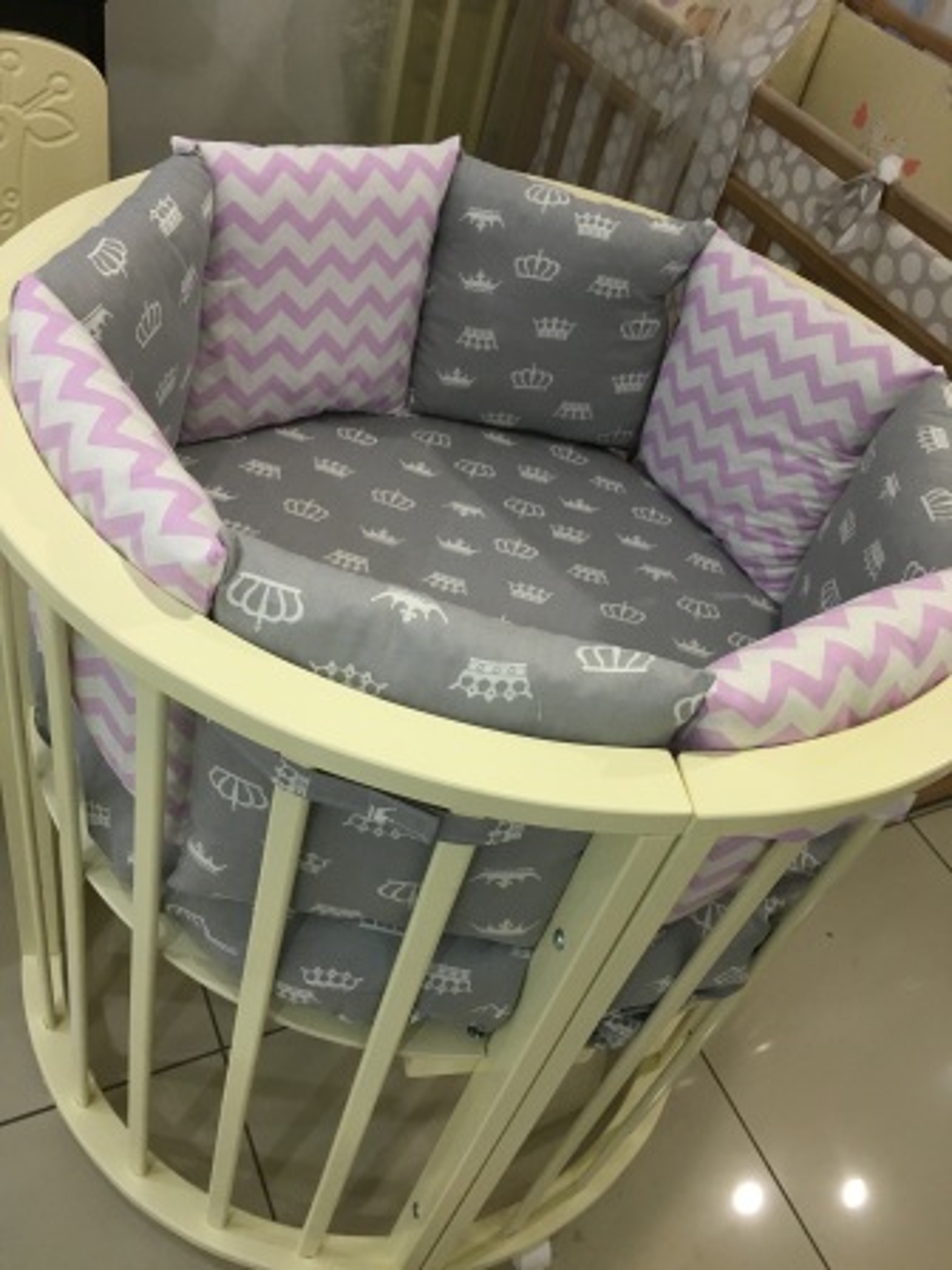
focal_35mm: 29
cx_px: 476
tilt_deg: -42.0
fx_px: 1063
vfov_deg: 61.7
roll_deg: -15.4
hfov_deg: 48.2
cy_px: 635
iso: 100
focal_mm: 4.15
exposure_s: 1/30
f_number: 2.2
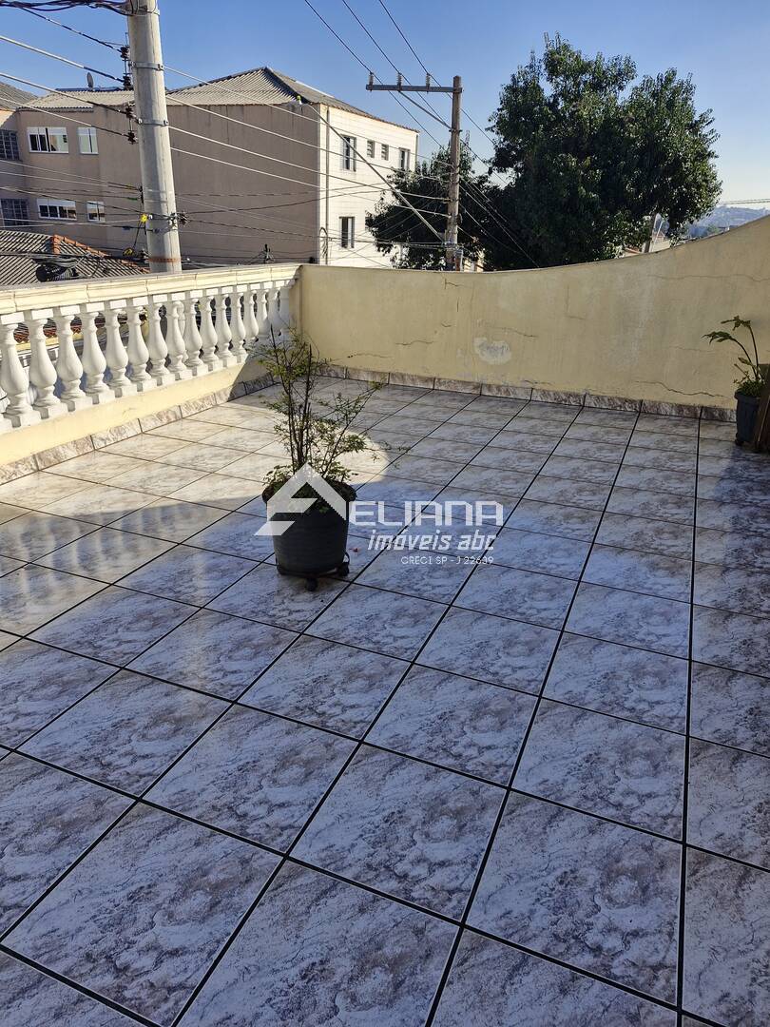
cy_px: 514
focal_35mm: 23
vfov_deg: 73.9
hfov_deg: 58.9
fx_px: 682
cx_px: 385
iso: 50
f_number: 1.8
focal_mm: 5.54
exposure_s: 1/1312
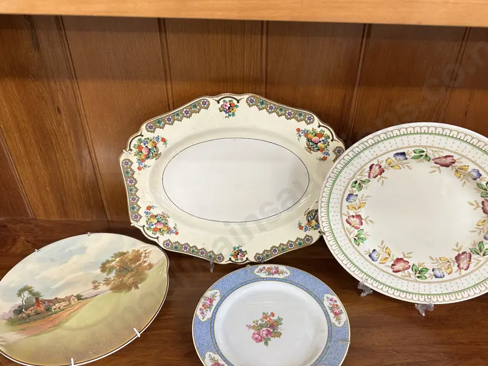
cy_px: 217
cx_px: 263
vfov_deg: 46.6
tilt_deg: -38.2
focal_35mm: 30
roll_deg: -1.6
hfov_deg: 59.9
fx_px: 423
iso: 160
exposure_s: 1/50
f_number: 1.78
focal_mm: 6.86
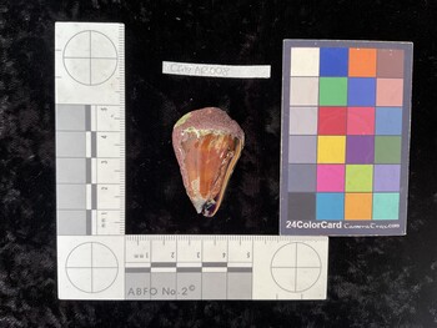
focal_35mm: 29
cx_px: 218
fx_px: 366
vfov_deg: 48.3
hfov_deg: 61.6
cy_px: 164
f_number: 1.8
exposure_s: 1/120
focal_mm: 3
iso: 50
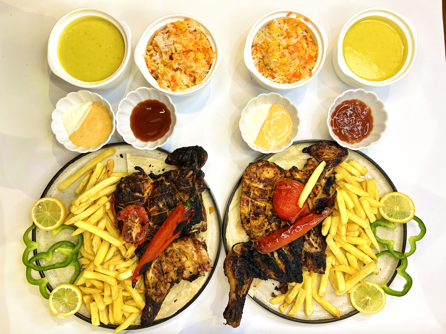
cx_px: 223
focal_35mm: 26
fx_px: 335
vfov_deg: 53.1
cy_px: 167
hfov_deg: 67.3
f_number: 1.5
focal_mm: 5.7
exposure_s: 1/100
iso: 64
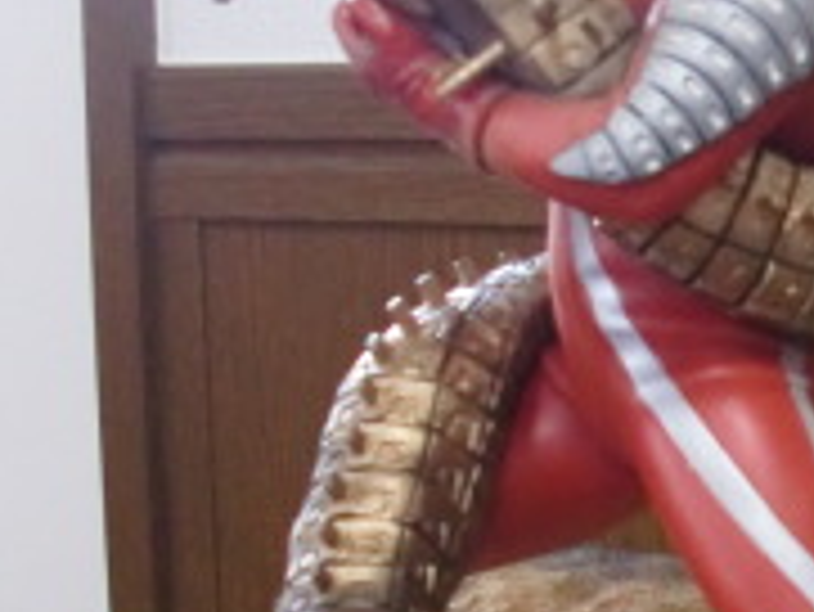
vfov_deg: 11.6
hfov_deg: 14.7
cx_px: 1129
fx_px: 2988
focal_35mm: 127
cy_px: 500
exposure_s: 1/60
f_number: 2.8
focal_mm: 6.3
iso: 500
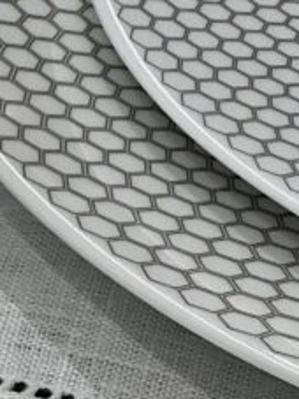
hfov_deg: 4.2
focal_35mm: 347
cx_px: -357
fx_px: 4000
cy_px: 547
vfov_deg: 5.7
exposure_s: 1/60
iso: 125
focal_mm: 9
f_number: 2.8
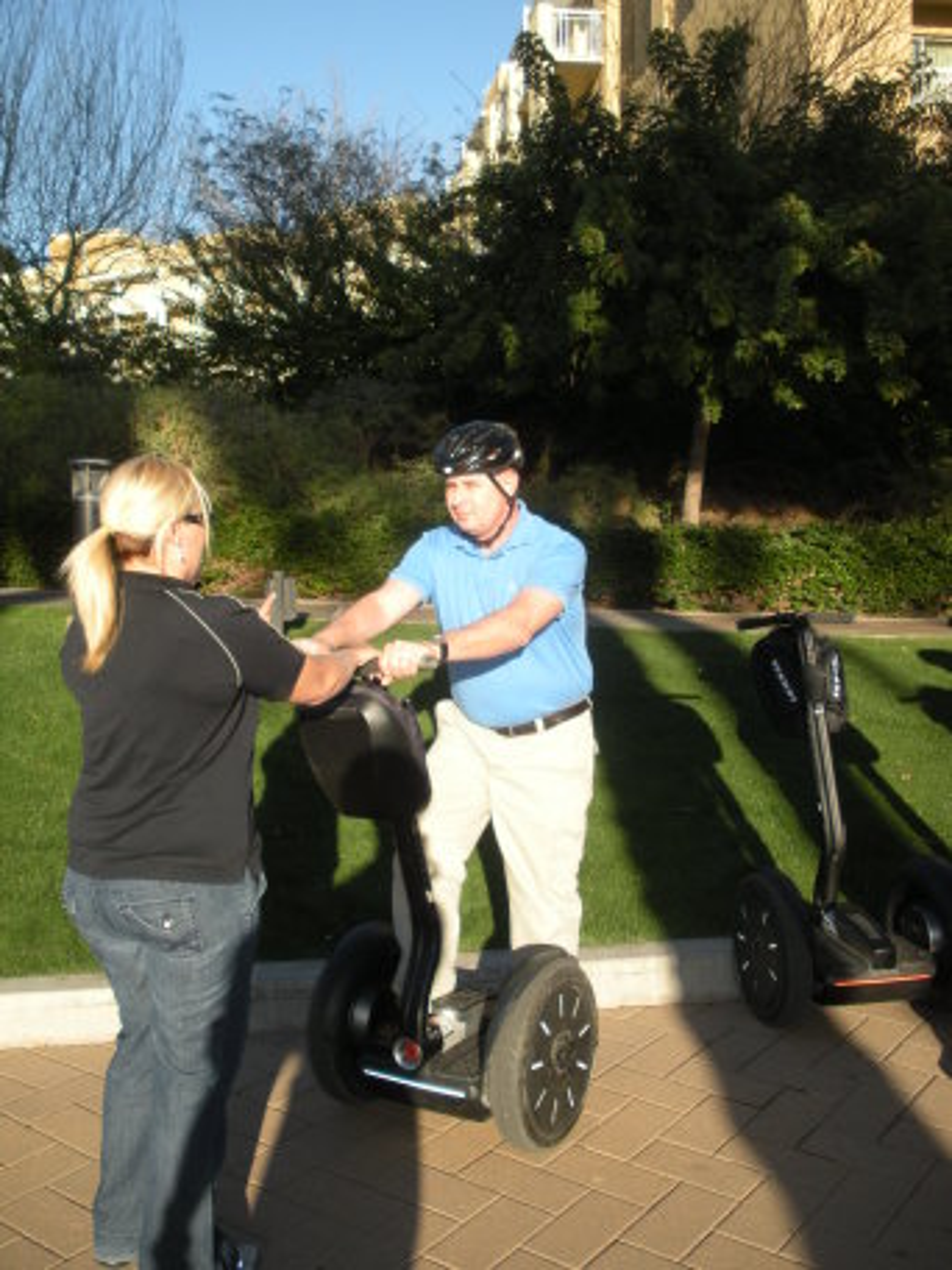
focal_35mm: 36
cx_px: 476
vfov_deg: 51.4
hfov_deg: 39.7
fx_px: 1320
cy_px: 635
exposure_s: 1/450
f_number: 3.5
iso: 88
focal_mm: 6.3
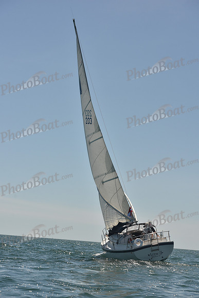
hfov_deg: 15.2
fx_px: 746
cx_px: 100
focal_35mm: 90
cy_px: 149
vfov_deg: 22.6
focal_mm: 90
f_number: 7.1
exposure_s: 1/800
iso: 250
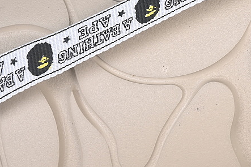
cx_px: 290
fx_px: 1275
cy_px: 31
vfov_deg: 7.5
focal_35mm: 183
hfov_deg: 11.1
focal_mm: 50
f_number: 7.1
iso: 160
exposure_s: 1/80
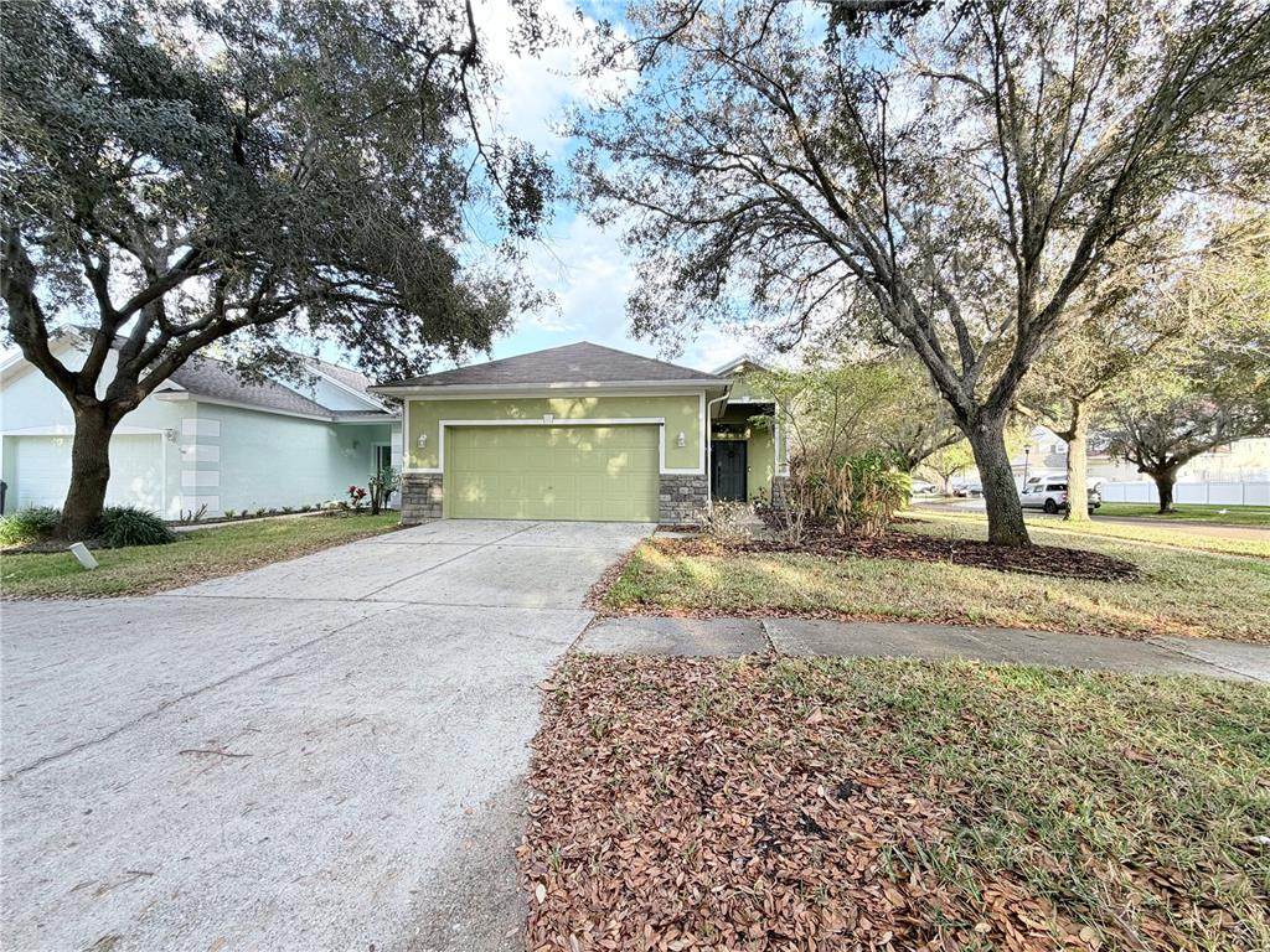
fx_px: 514
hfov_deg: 102.1
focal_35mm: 14
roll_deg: -0.2
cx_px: 635
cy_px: 476
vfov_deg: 85.7
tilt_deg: -0.2
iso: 50
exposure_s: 1/198
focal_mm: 2.22
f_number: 2.2
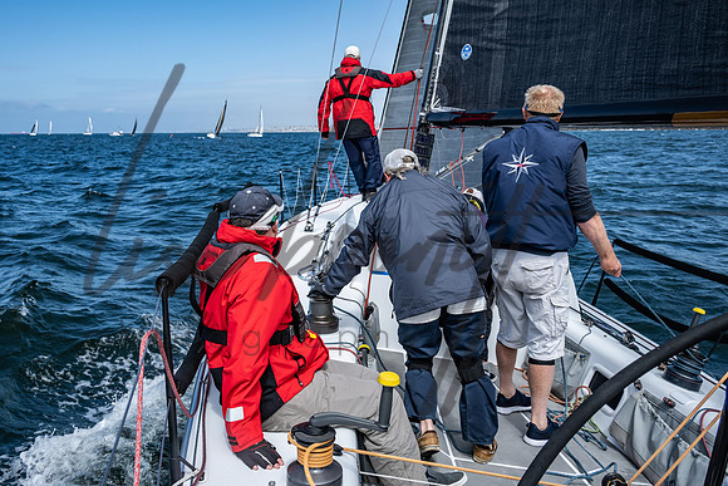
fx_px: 653
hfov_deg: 58.1
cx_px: 327
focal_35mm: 32
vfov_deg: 40.8
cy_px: 223
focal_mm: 29
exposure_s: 1/1250
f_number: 6.3
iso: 200
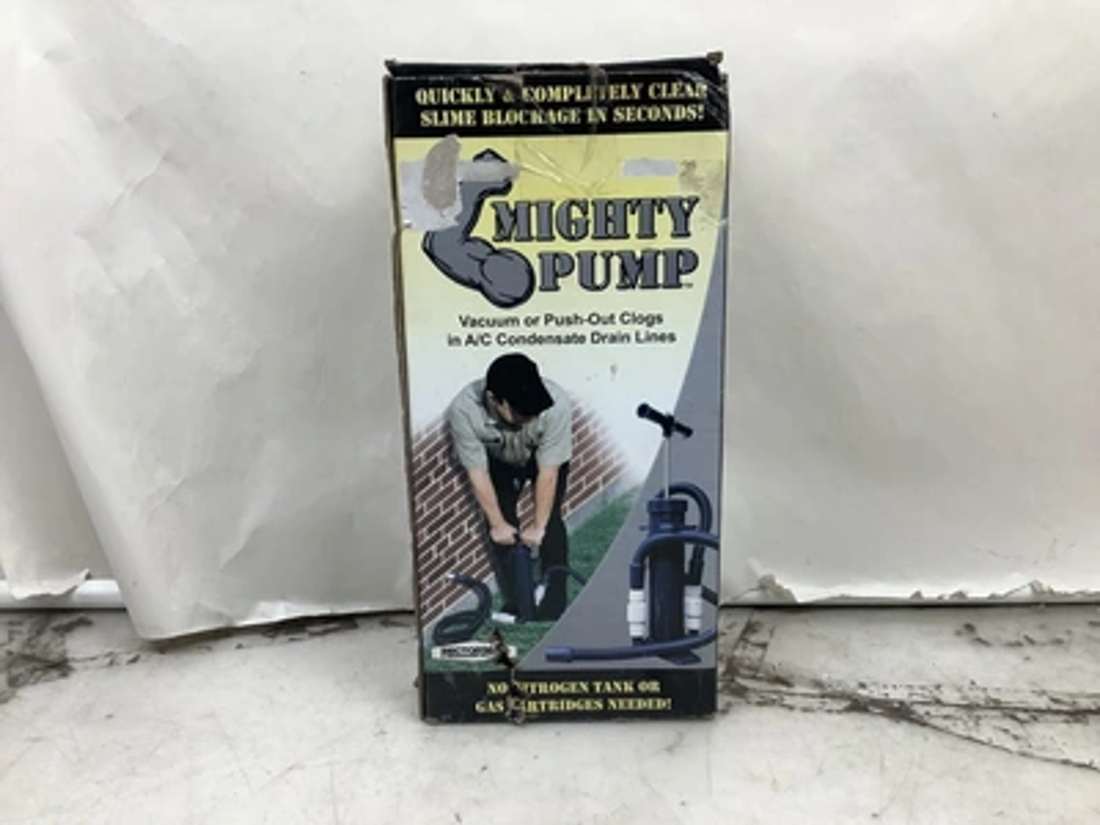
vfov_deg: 45.4
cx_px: 550
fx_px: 985
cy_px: 412
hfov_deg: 58.4
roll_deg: -0.4
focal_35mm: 31
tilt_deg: -11.4
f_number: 2.4
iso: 64
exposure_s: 1/120
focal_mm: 3.3
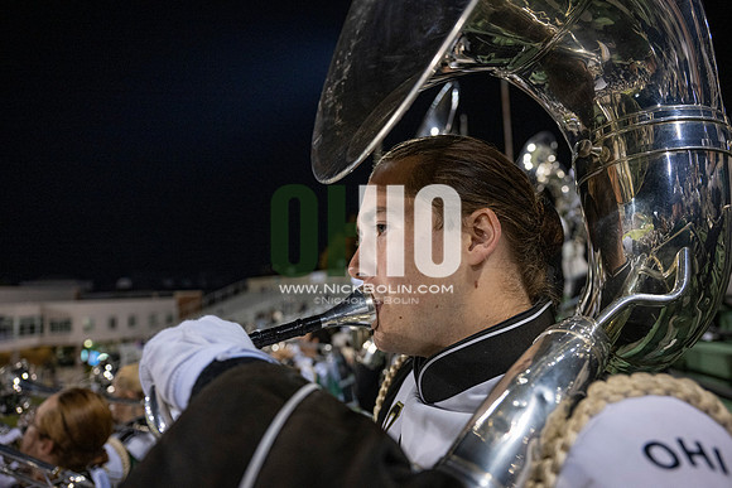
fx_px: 488
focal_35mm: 24
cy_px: 244
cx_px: 366
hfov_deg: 73.7
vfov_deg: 53.2
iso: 2000
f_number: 3.2
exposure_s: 1/500
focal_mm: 24
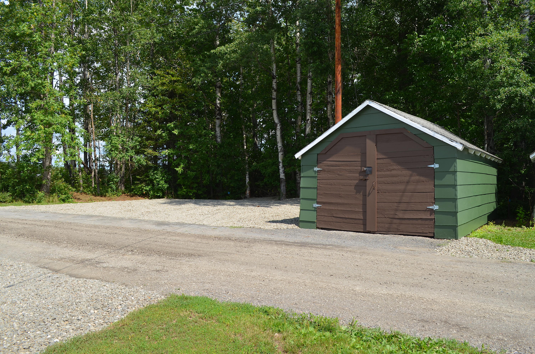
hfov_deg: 62.0
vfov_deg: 43.4
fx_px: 445
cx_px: 268
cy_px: 177
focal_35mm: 30
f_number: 8
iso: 100
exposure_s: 1/200
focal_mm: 20
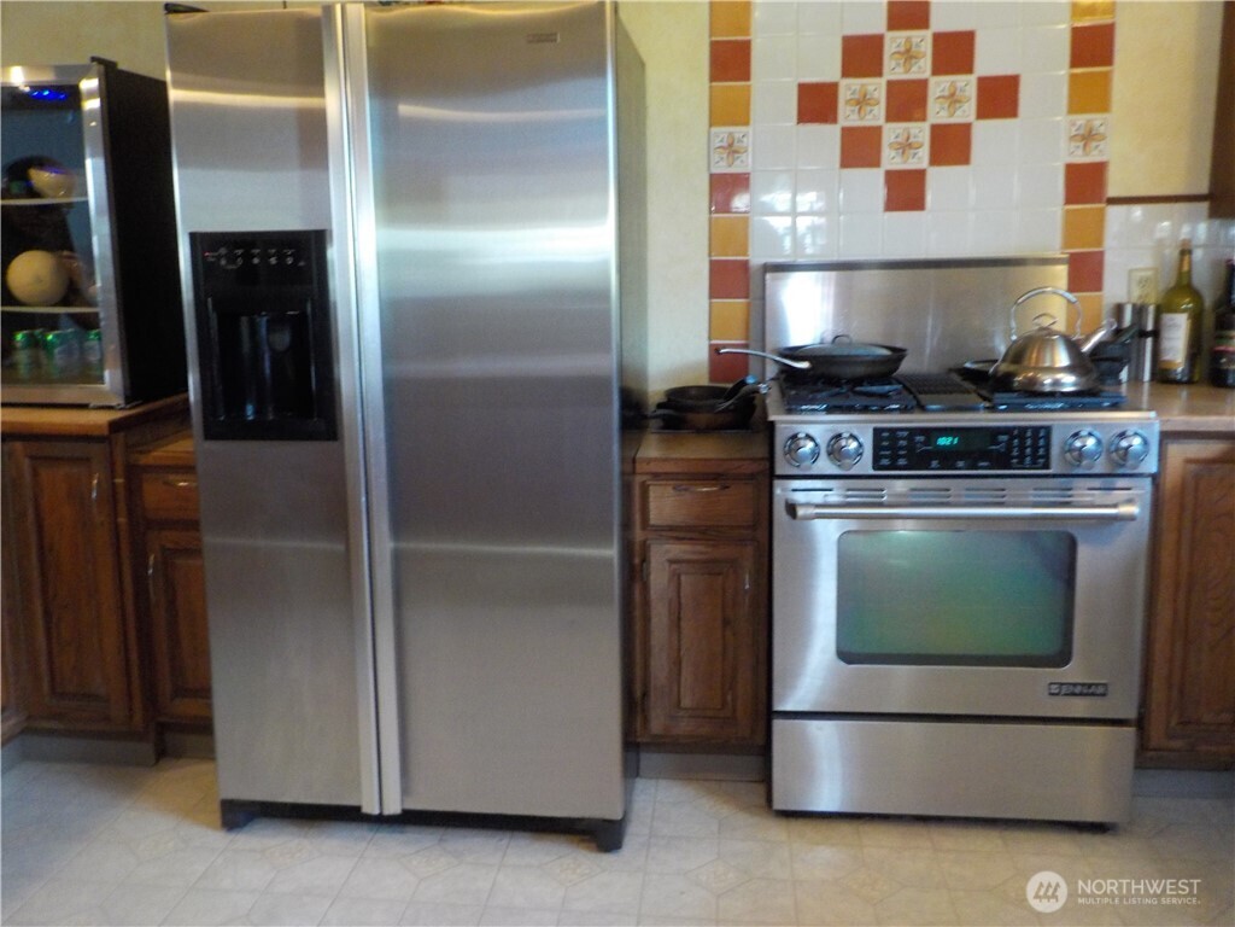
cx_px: 618
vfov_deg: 46.8
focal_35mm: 30
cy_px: 464
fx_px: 1070
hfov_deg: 60.0
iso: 400
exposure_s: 1/25
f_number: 3.3
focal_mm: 4.1
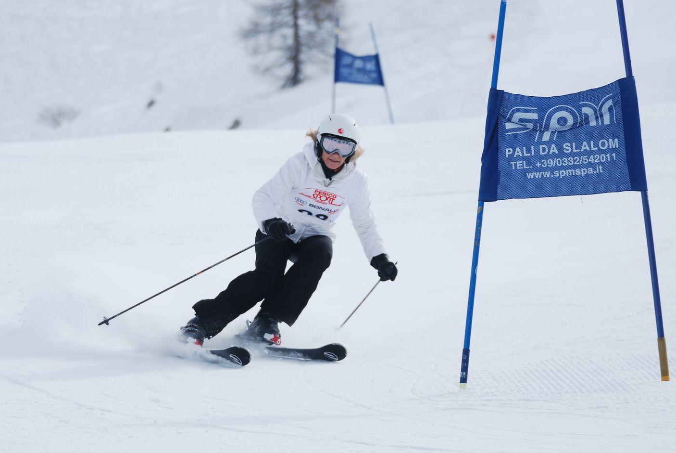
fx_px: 4813
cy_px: 212
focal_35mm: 256
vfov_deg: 5.4
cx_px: 320
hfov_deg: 8.0
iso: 100
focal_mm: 150
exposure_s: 1/1000
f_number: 5
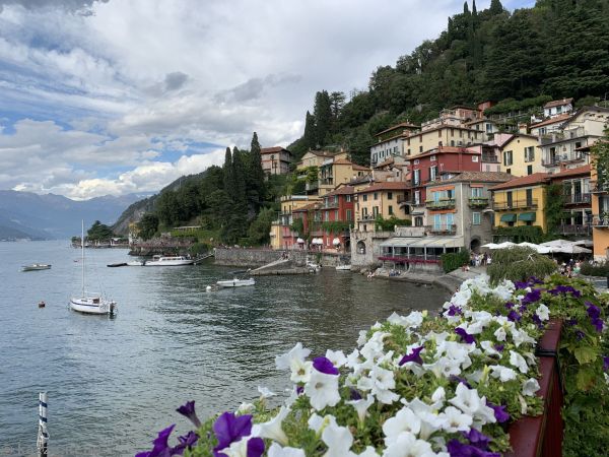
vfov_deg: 53.1
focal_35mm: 26
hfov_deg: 67.3
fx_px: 457
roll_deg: +1.6
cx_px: 304
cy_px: 228
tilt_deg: +2.1
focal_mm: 4.25
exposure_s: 1/1748
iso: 25
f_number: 1.8
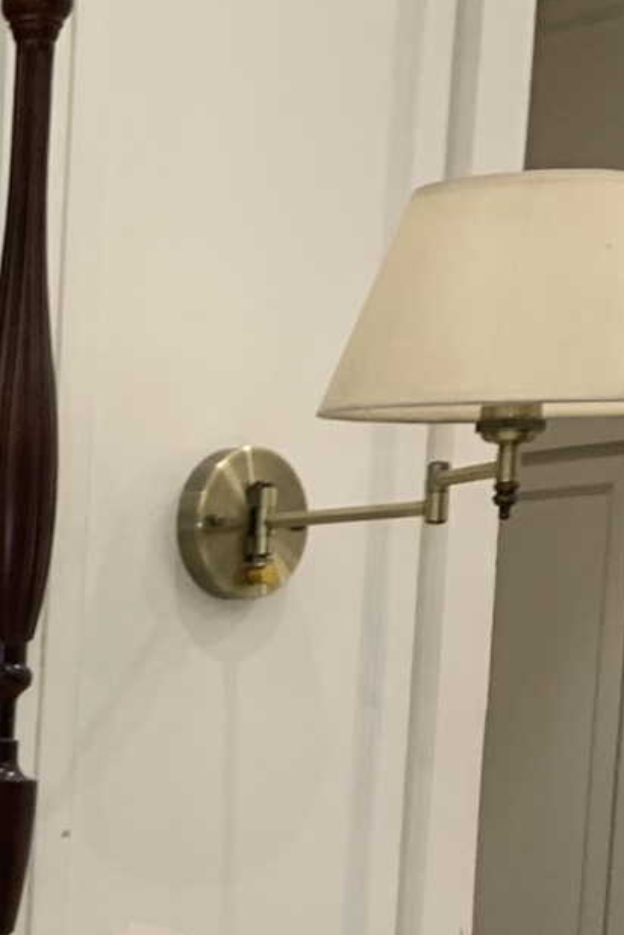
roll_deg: -0.8
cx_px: -576
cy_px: 1133
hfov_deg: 11.8
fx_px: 2730
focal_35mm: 105
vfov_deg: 18.4
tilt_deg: -6.0
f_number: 1.8
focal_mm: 4.25
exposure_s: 1/50
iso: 80
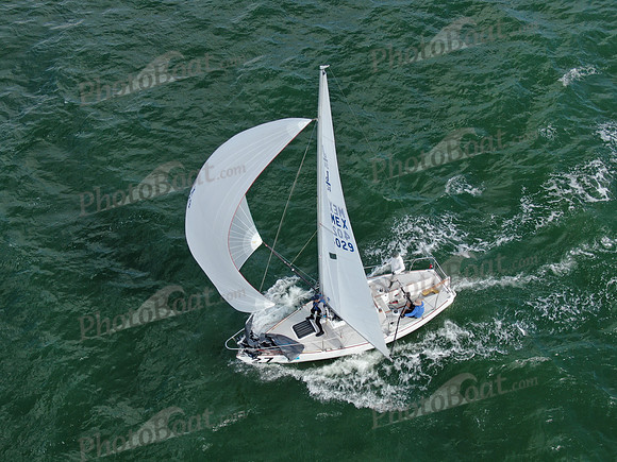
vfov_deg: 30.3
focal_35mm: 48
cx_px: 308
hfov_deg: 39.7
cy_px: 231
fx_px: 856
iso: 100
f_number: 3.8
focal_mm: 8.6
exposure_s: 1/400
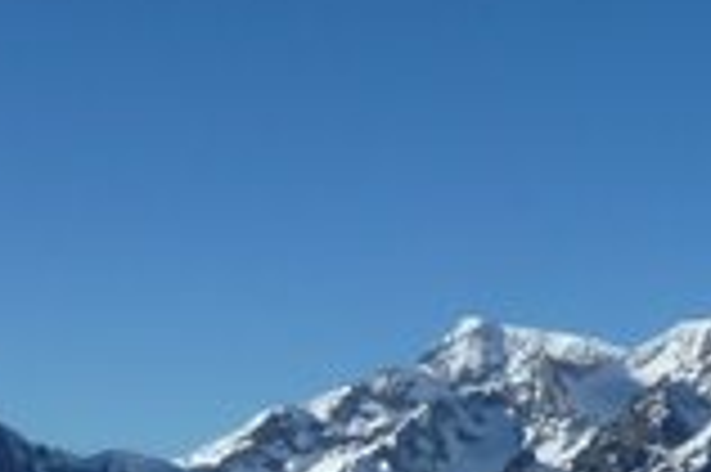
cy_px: 382
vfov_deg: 10.3
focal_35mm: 132
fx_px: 2604
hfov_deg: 13.8
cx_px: -576
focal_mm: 4.1
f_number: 5.6
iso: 80
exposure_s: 1/500
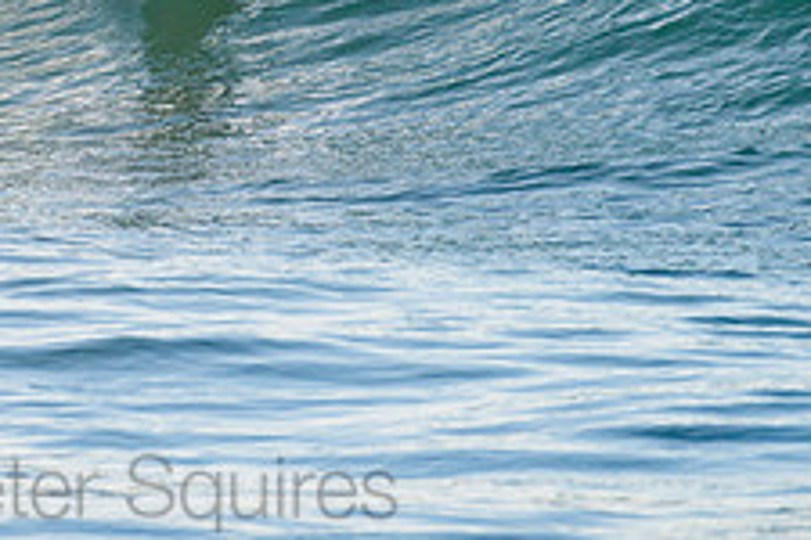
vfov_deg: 1.1
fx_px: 29036
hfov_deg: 1.6
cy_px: -110
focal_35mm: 1289
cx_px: 119
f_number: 5.6
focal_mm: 500
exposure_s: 1/2000
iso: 160
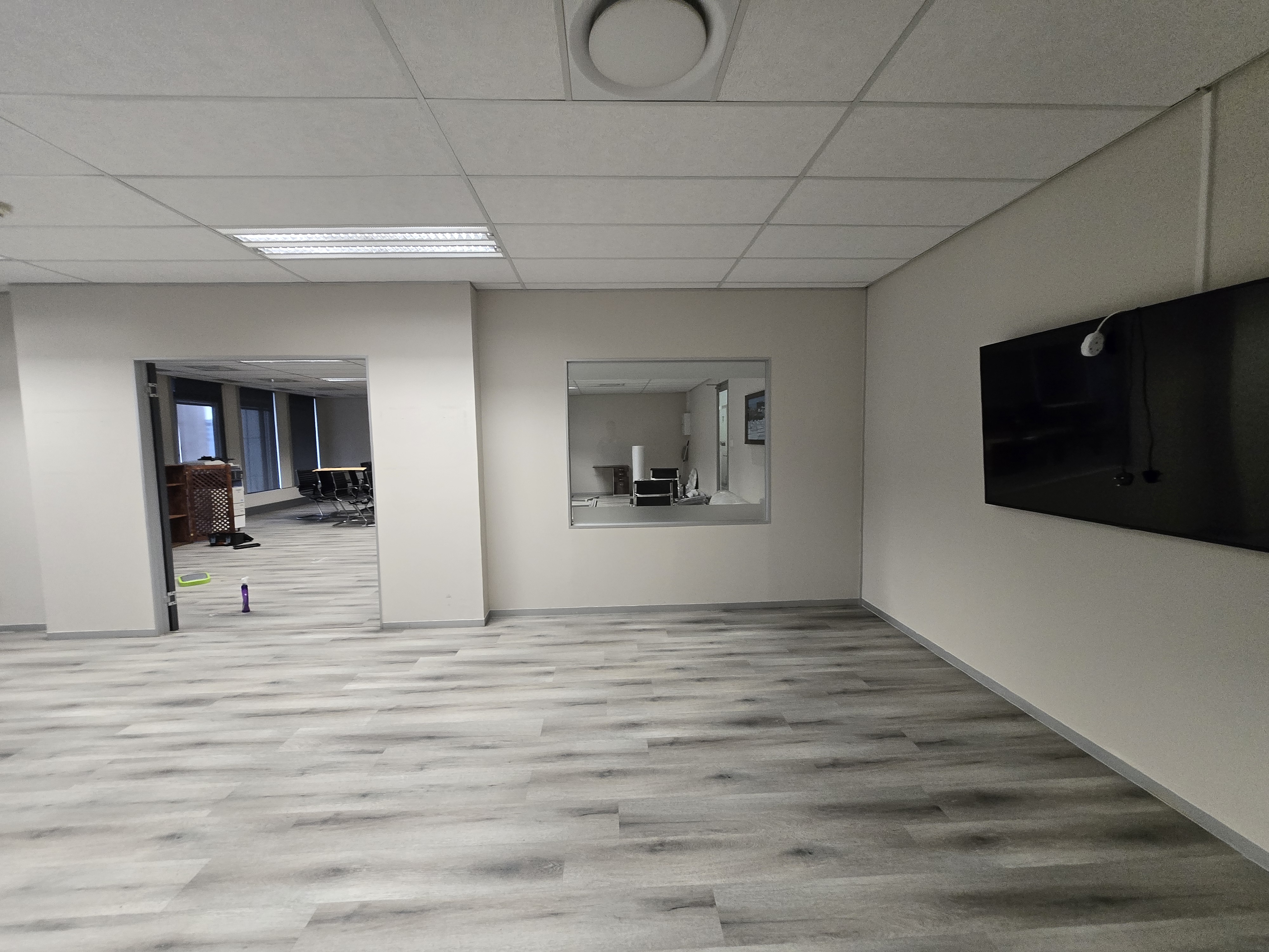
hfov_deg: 106.2
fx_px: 477
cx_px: 634
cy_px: 476
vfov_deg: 89.9
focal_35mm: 13
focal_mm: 1.7
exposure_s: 1/50
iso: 200
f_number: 2.2
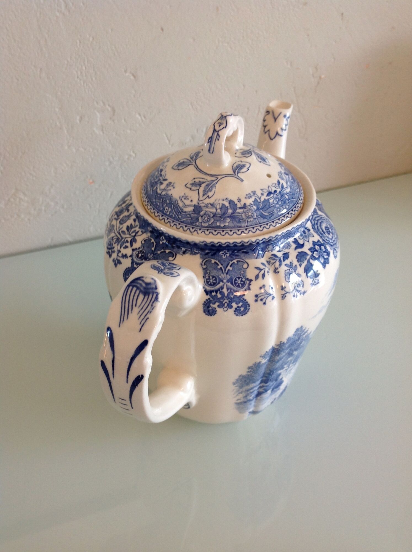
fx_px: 557
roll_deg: +1.5
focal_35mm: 35
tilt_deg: -40.4
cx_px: 206
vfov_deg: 52.7
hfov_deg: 40.6
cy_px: 276
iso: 64
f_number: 2.4
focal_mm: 4.28
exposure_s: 1/15
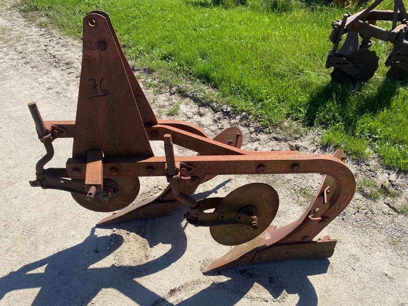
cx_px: 204
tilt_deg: -37.6
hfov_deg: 67.3
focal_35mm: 26
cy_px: 153
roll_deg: +1.5
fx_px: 306
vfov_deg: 53.1
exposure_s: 1/2028
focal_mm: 4.25
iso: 32
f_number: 1.8
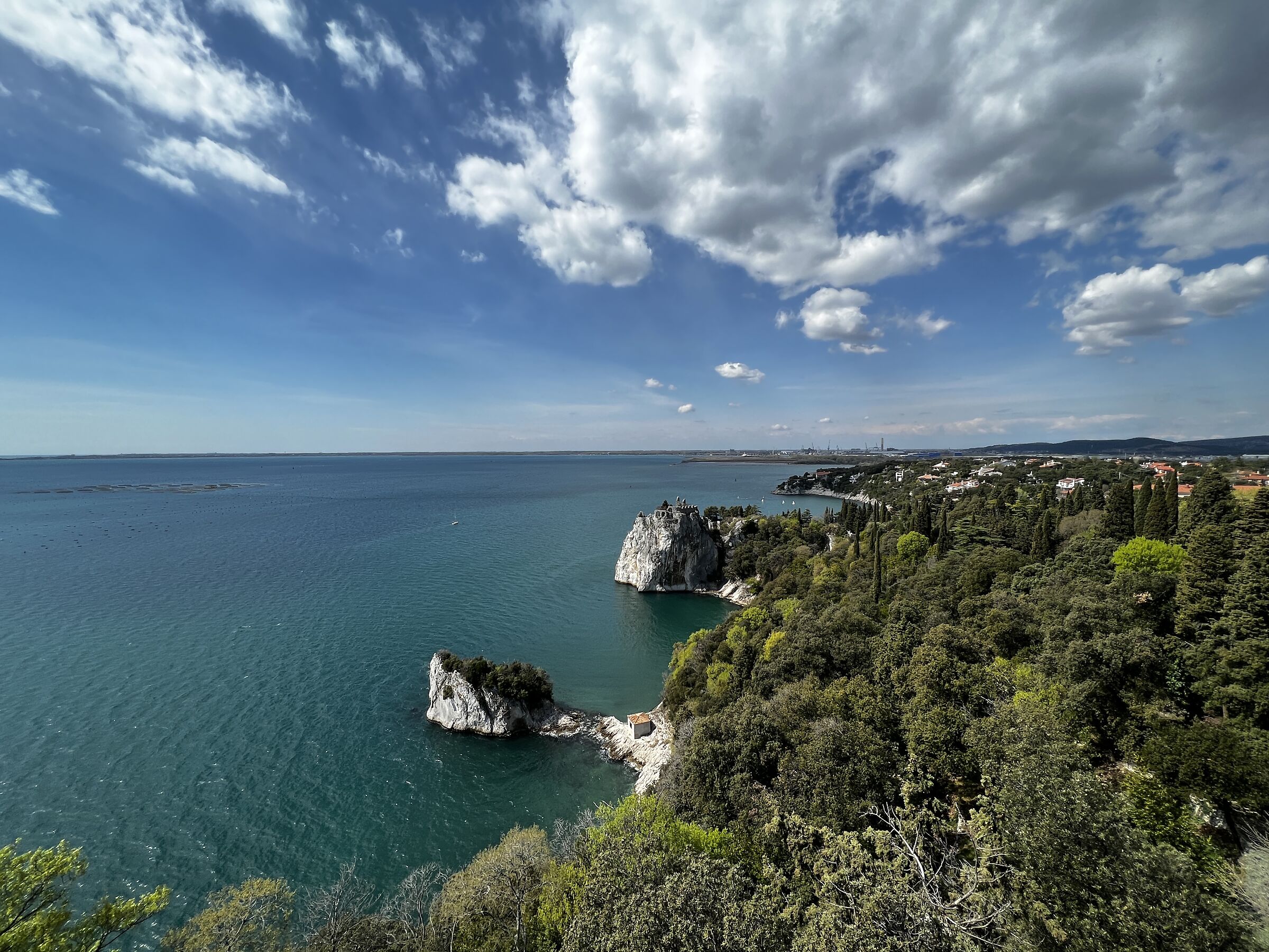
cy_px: 476
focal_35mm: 13
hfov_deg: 106.2
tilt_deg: -3.2
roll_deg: +1.0
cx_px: 634
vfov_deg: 89.9
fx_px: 477
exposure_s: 1/2137
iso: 32
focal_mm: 1.57
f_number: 1.8
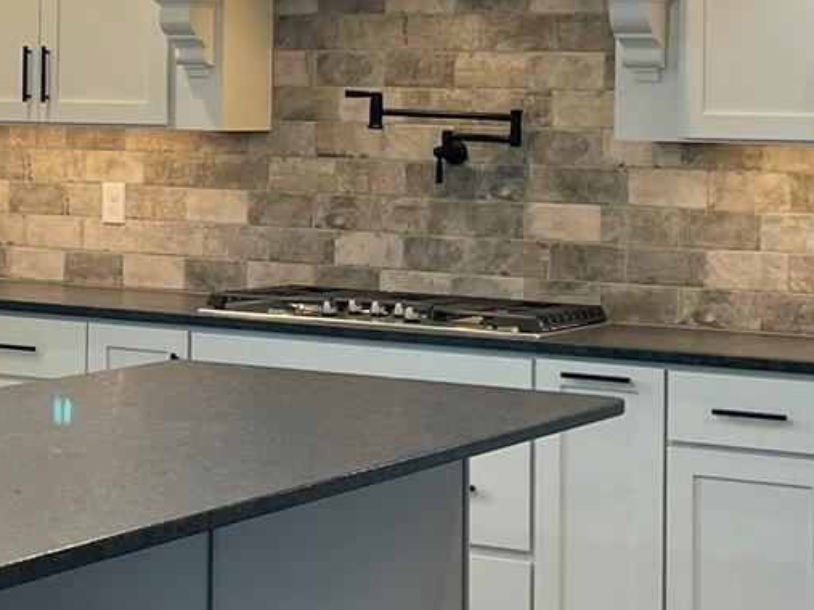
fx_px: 2469
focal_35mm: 105
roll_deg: -0.2
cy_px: 100
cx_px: -119
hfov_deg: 17.9
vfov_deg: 14.0
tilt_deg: -0.5
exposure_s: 1/120
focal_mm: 4.2
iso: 100
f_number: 1.6
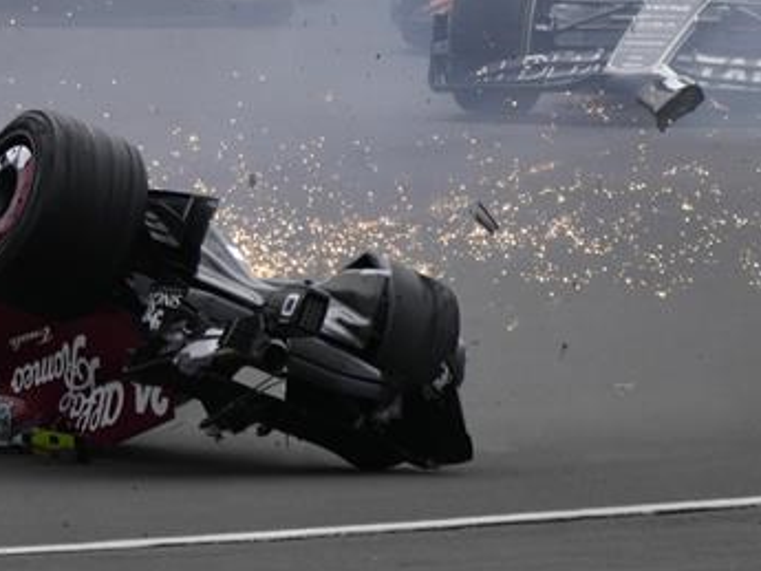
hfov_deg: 1.7
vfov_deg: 1.3
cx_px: 165
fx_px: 25093
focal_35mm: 1141
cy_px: -63
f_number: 5.6
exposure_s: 1/2500
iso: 250
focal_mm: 400
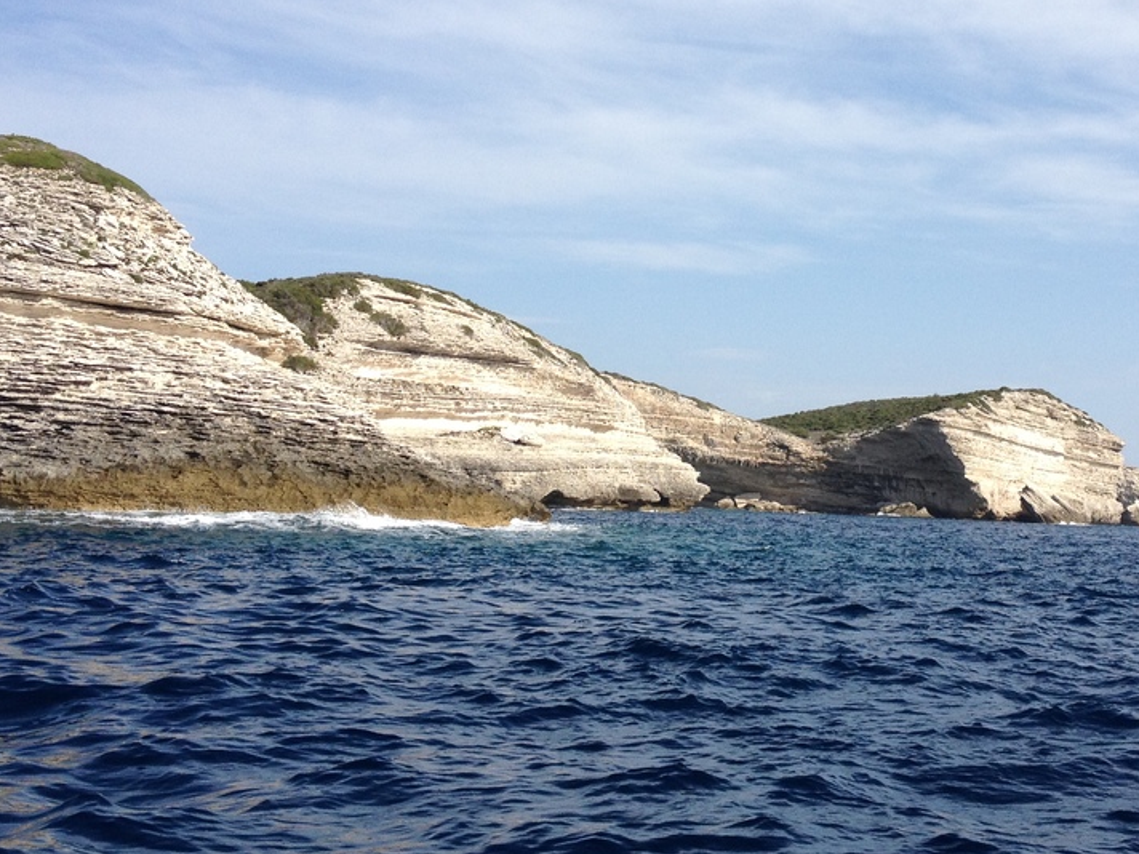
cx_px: 800
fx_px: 1941
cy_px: 269
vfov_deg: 24.7
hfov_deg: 32.3
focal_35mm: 59
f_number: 2.4
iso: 64
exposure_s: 1/2123
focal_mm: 4.28
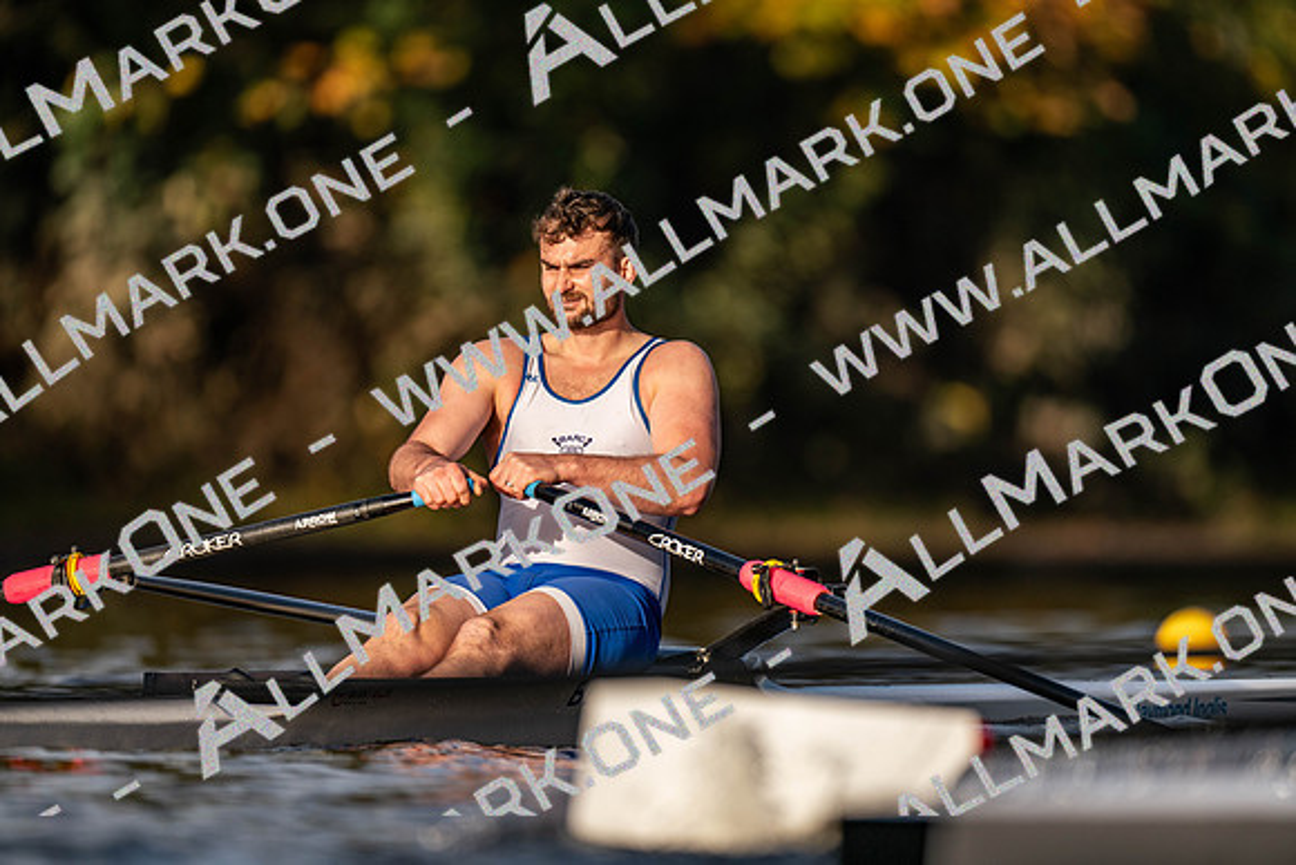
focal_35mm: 600
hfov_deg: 3.4
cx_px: 648
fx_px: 21604
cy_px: 432
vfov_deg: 2.3
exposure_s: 1/2500
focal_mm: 600
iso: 360
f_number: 4
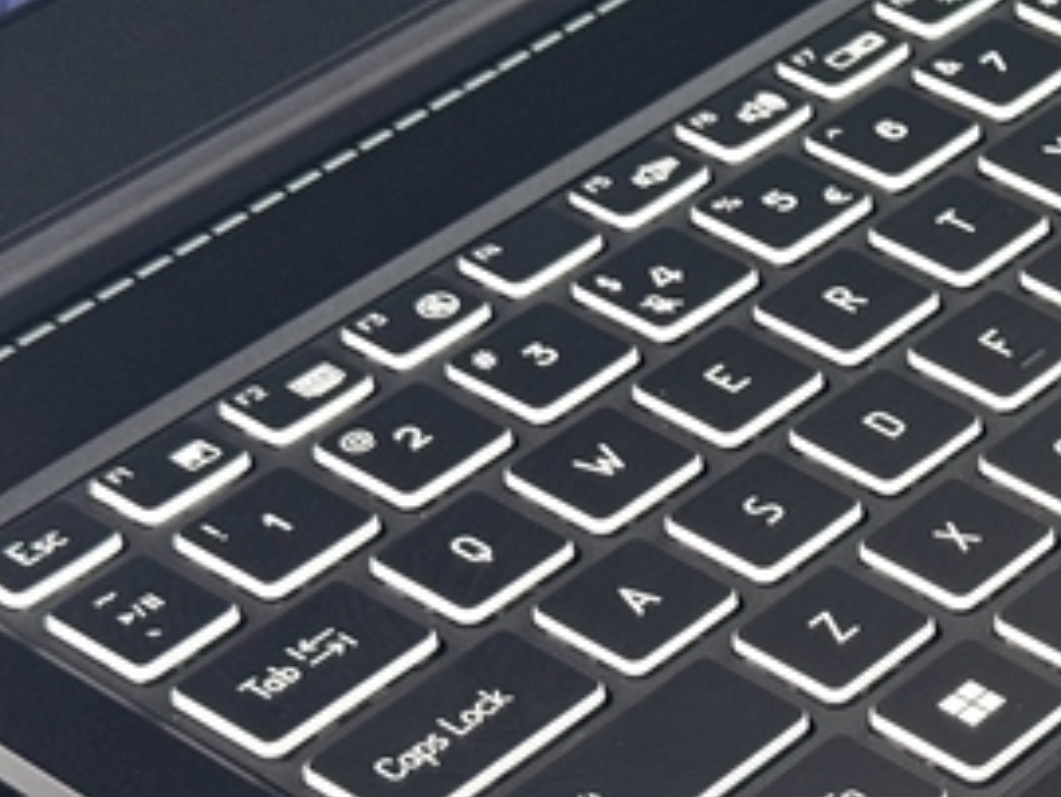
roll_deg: +0.7
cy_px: 491
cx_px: 1536
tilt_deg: -38.8
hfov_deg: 13.2
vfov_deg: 10.5
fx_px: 4356
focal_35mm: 142
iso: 64
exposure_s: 1/50
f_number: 1.78
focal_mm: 6.76
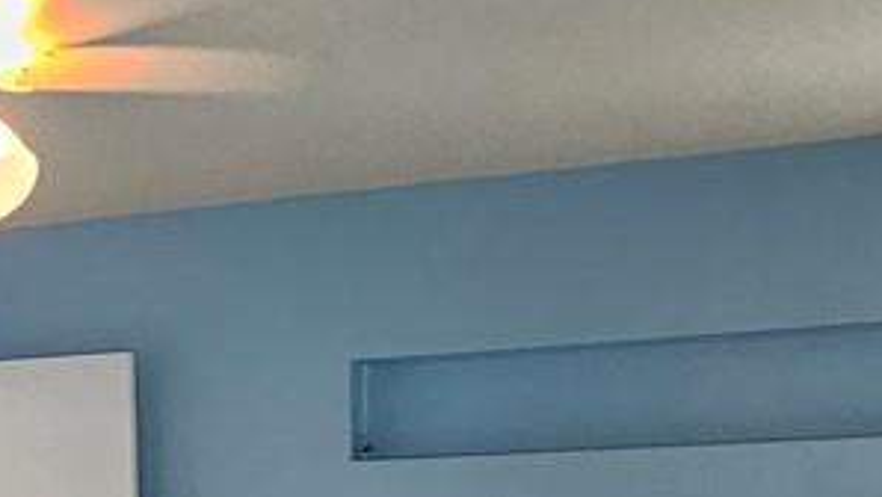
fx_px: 1778
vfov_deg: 14.3
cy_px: 849
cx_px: 83
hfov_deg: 26.9
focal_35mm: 76
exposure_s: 1/60
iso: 160
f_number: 2.2
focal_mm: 2.2
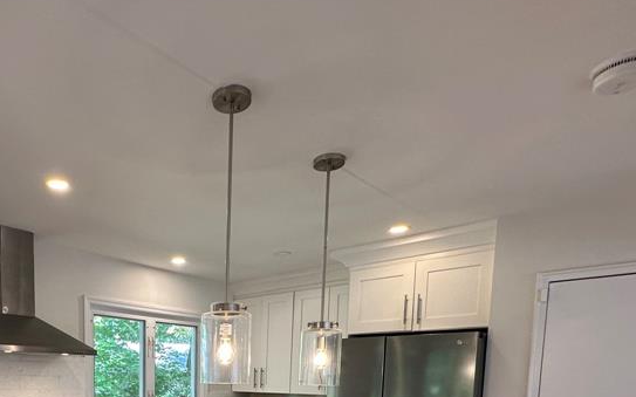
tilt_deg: -6.2
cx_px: 167
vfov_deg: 37.6
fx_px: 485
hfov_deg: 63.0
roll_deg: -1.0
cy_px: 432
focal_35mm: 28
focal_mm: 2.22
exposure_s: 1/120
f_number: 2.2
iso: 160
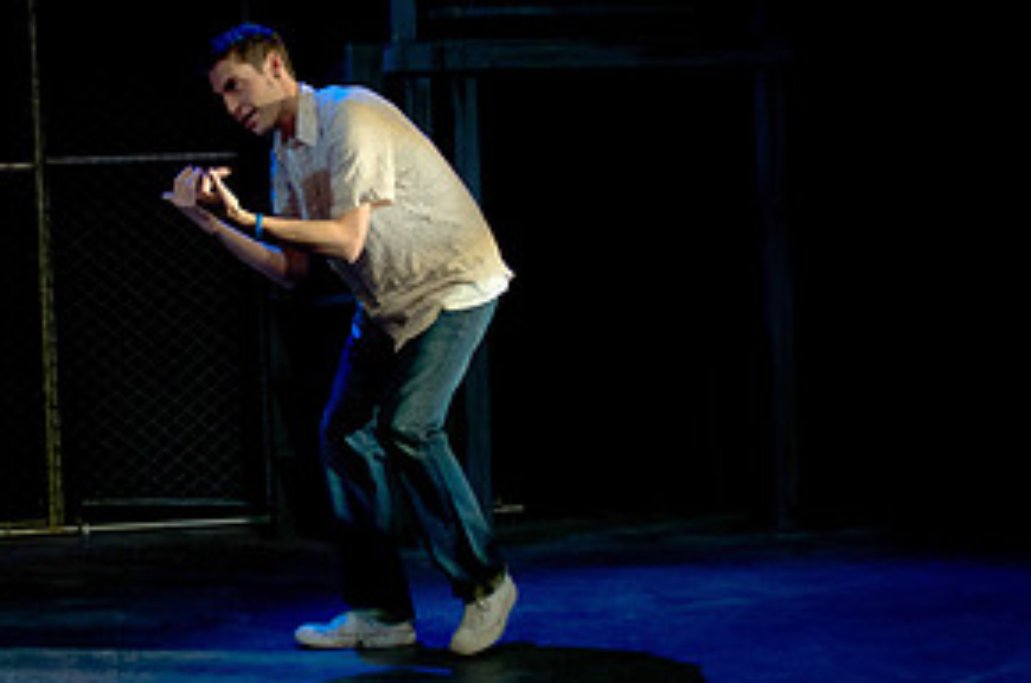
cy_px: 308
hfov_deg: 38.1
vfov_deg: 26.3
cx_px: 274
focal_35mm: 51
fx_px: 1457
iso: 1000
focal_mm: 17
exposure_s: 1/100
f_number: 2.8
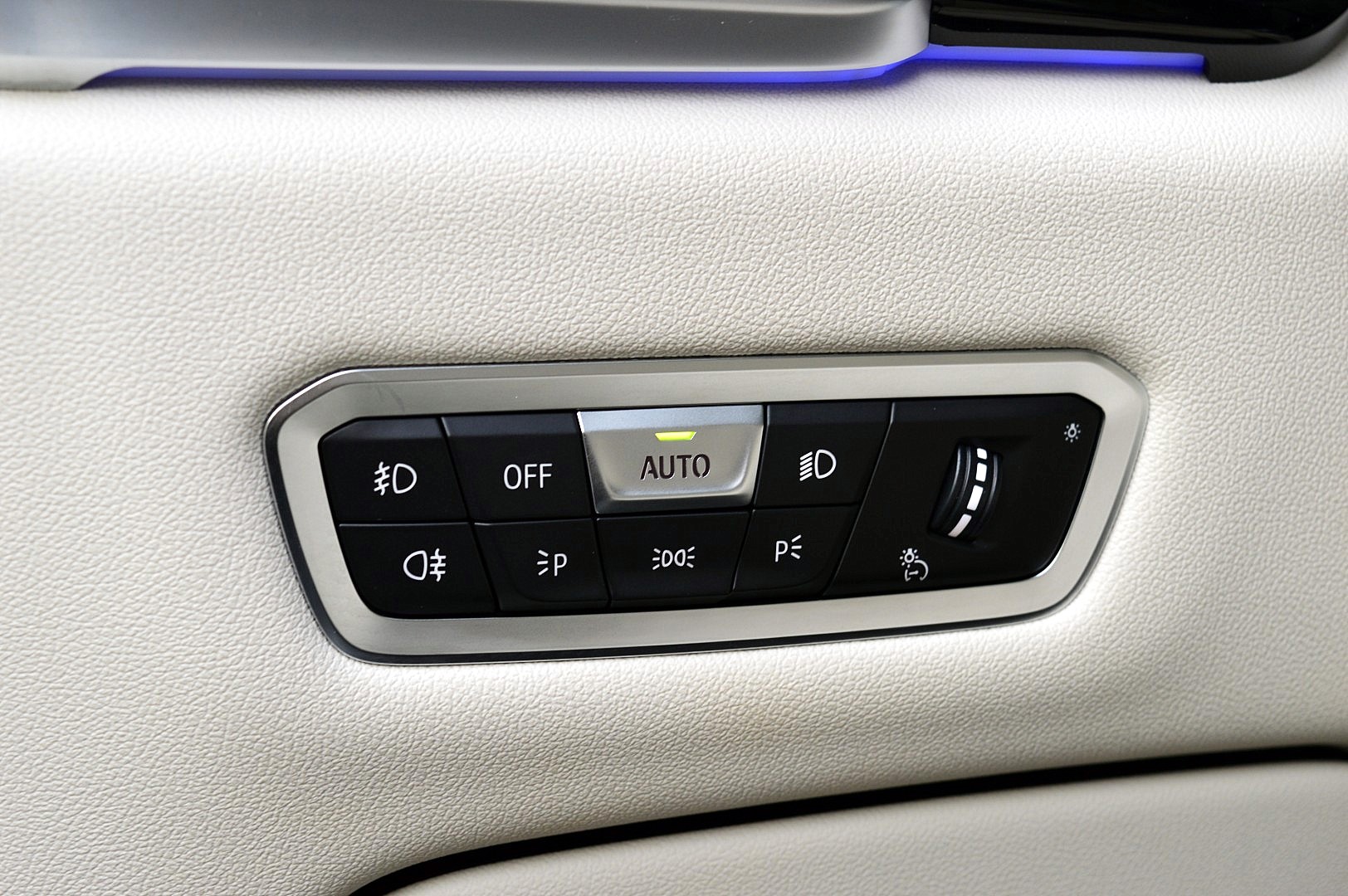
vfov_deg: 21.5
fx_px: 2357
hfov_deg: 31.9
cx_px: 674
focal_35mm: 63
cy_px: 448
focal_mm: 42
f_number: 8
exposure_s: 1/60
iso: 400
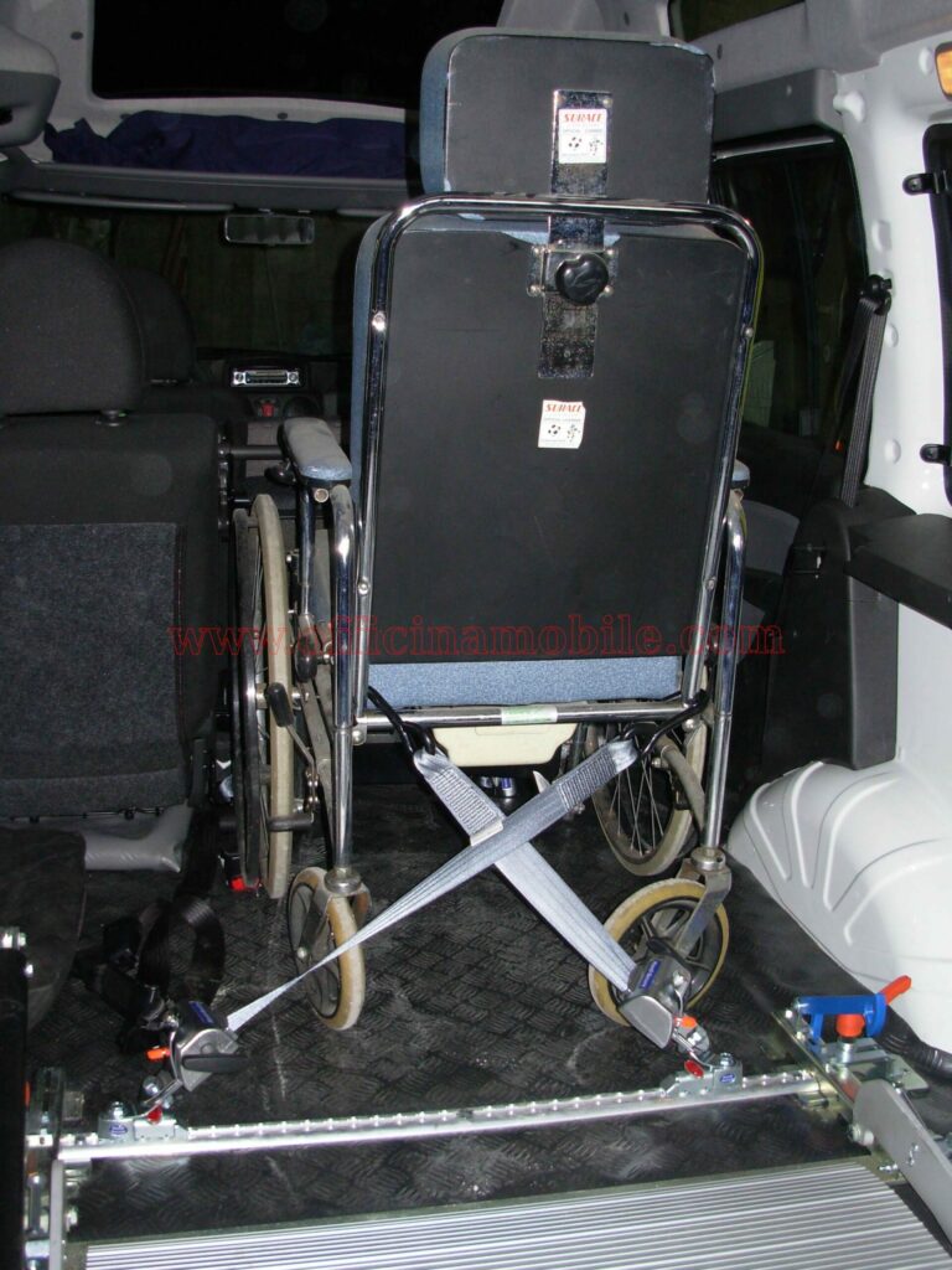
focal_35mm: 38
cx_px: 476
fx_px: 1393
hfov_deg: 37.7
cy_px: 635
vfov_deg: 49.0
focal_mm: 6.3
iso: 58
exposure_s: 1/37
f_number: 2.9
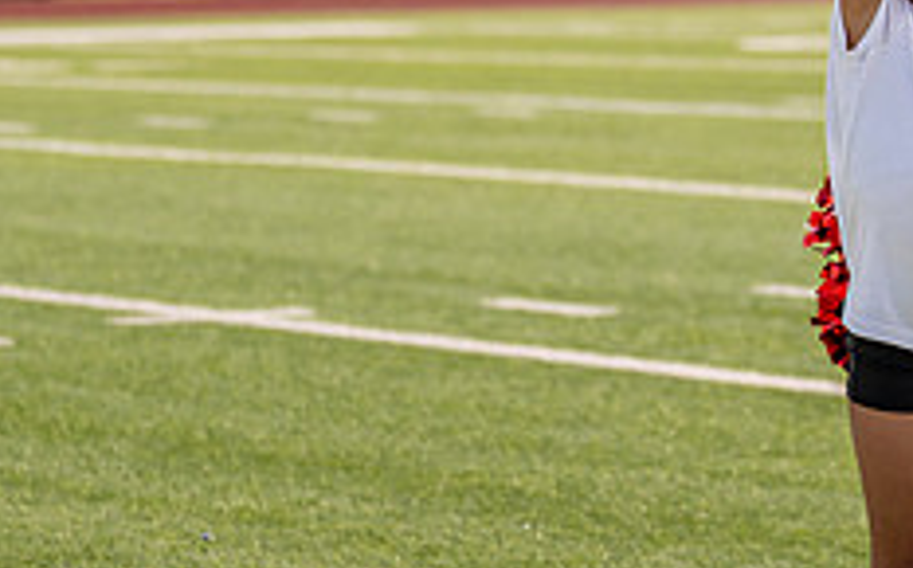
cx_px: 853
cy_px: 233
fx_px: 6710
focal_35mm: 270
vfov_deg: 4.8
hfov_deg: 7.8
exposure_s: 1/3200
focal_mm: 77
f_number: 2.8
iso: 250
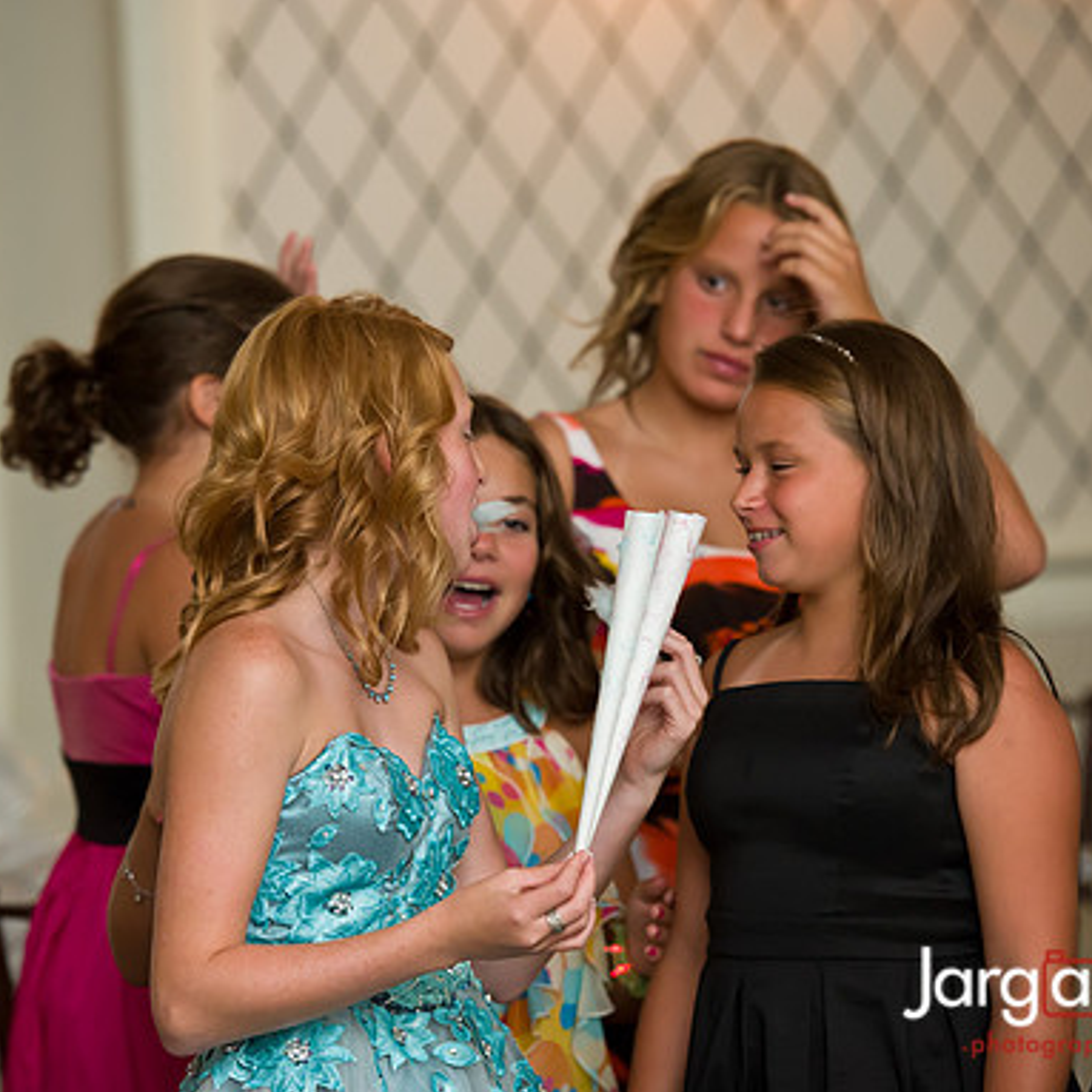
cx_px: 465
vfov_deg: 9.1
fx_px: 6888
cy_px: 547
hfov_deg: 9.1
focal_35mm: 193
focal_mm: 150
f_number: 3.2
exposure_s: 1/125
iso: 1600
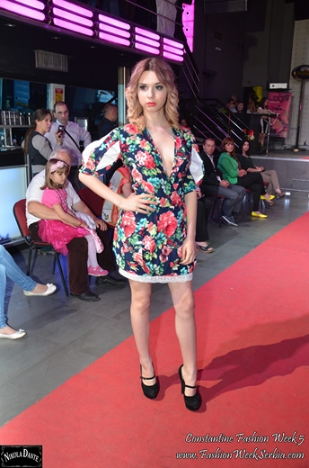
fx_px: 408
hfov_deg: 41.5
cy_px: 234
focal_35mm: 32
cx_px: 154
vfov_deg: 59.6
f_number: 4
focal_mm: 21
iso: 800
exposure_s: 1/60
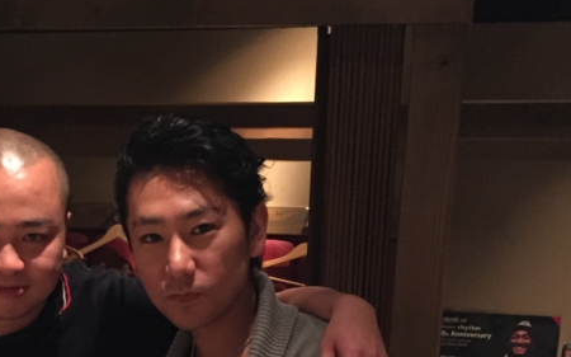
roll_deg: -3.4
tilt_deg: -8.6
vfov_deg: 17.6
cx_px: 126
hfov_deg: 28.8
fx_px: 1089
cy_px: 438
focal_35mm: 70
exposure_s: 1/15
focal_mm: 4.15
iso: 500
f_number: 2.2
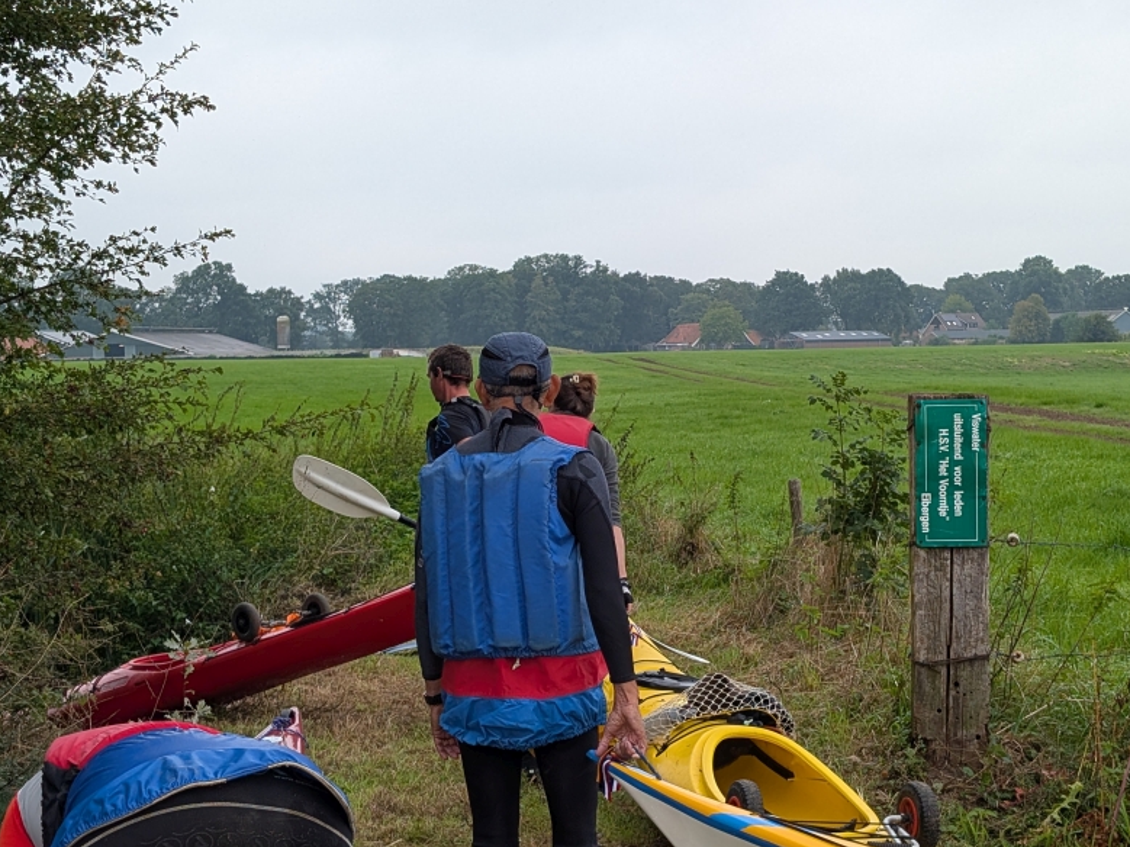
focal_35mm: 63
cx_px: 656
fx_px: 2056
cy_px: 485
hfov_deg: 30.7
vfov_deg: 23.3
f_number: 1.68
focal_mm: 6.9
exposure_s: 1/318
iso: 23
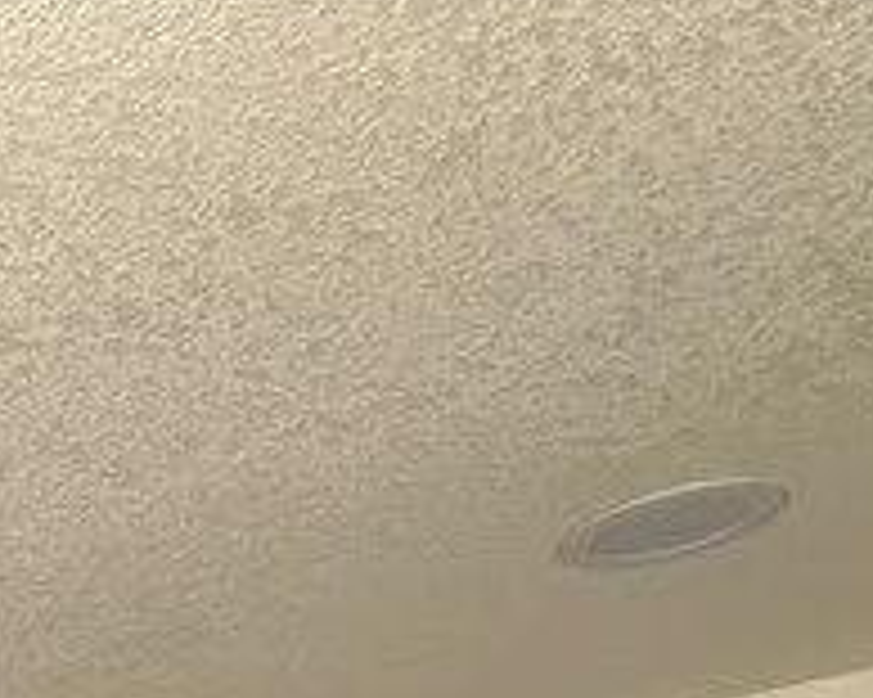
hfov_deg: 18.0
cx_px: -878
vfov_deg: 14.3
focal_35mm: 72
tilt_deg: -6.2
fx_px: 1859
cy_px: 1680
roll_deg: -0.3
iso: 80
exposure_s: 1/99
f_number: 2.2
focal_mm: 2.22
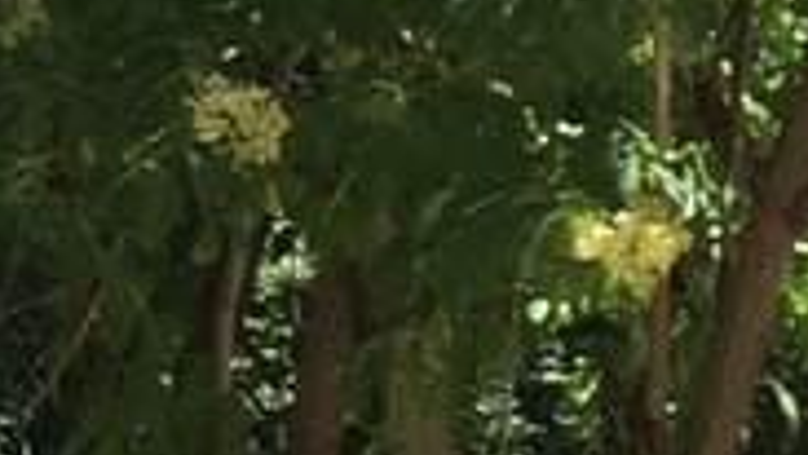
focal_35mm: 265
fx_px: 5678
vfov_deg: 4.6
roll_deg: +5.7
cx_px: -1289
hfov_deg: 7.5
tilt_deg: -11.4
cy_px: 561
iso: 32
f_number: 2.2
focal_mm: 4.15
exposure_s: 1/824
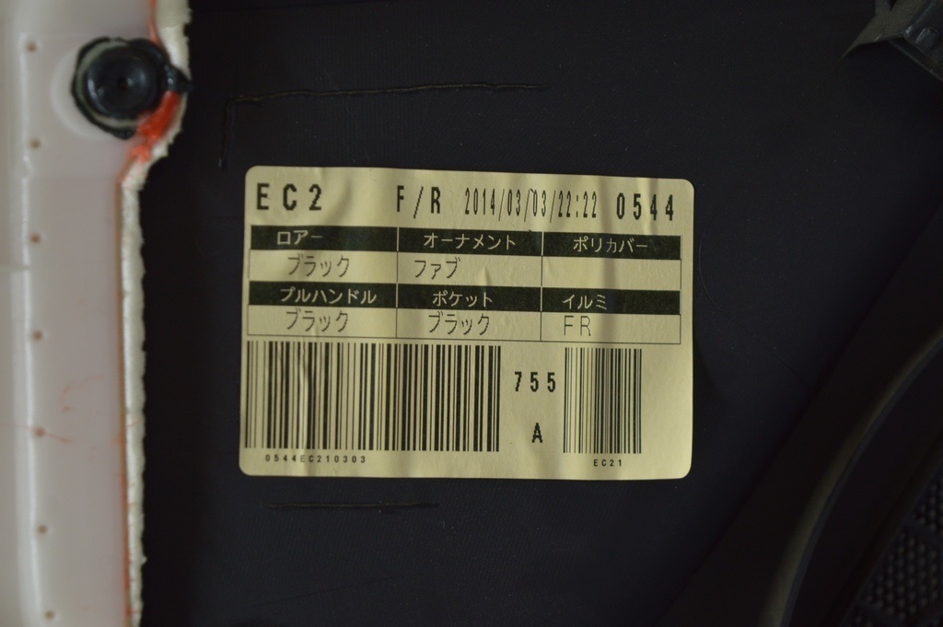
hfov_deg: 24.6
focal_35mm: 82
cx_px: 472
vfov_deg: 16.5
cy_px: 314
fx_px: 2159
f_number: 5.6
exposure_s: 1/50
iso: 400
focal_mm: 55
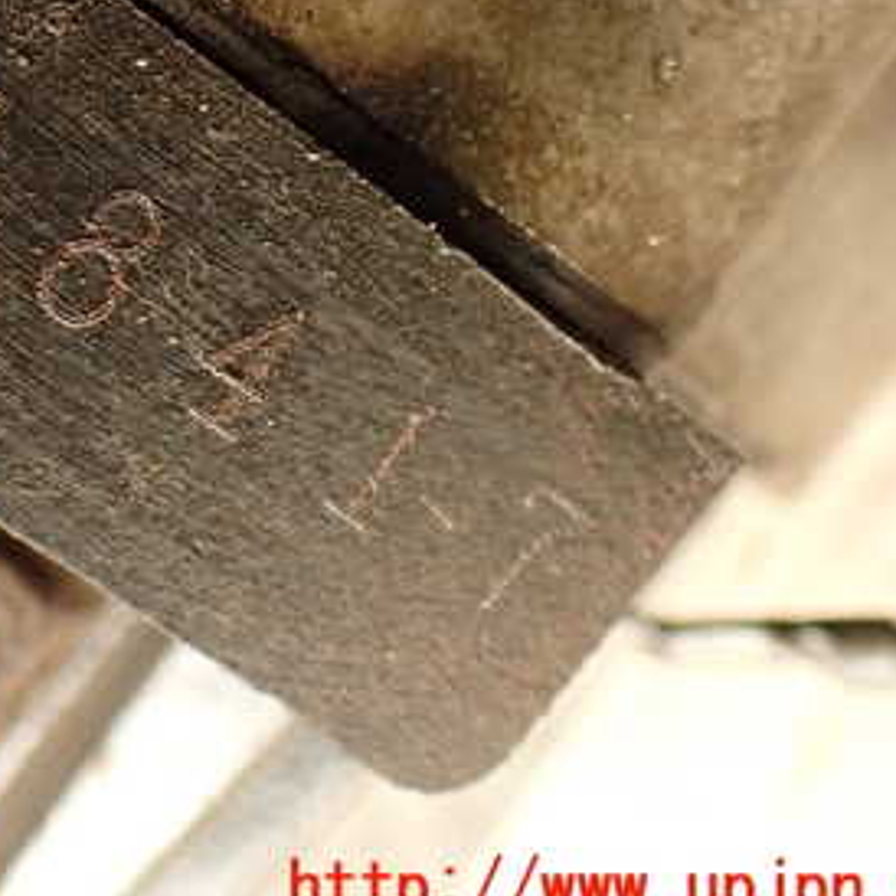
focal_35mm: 62
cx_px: 46
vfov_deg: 27.2
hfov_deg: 26.5
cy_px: 196
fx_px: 1816
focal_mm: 5.79
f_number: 2.4
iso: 400
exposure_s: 1/30
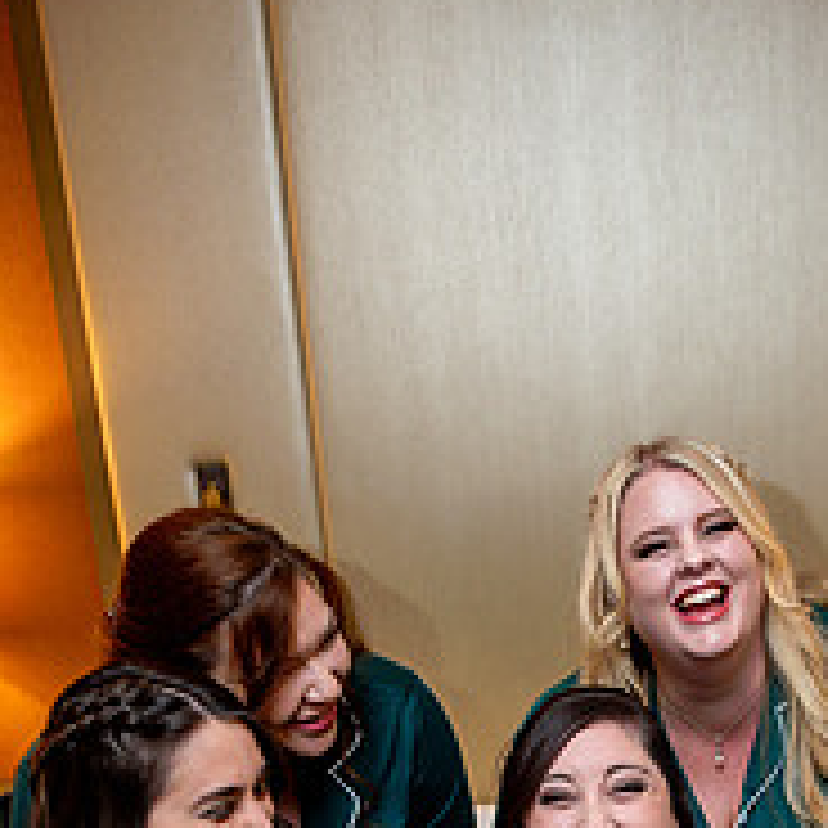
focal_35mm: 54
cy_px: 945
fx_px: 1461
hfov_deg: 31.1
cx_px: 616
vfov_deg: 28.3
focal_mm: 26
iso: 200
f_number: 2.8
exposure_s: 1/60
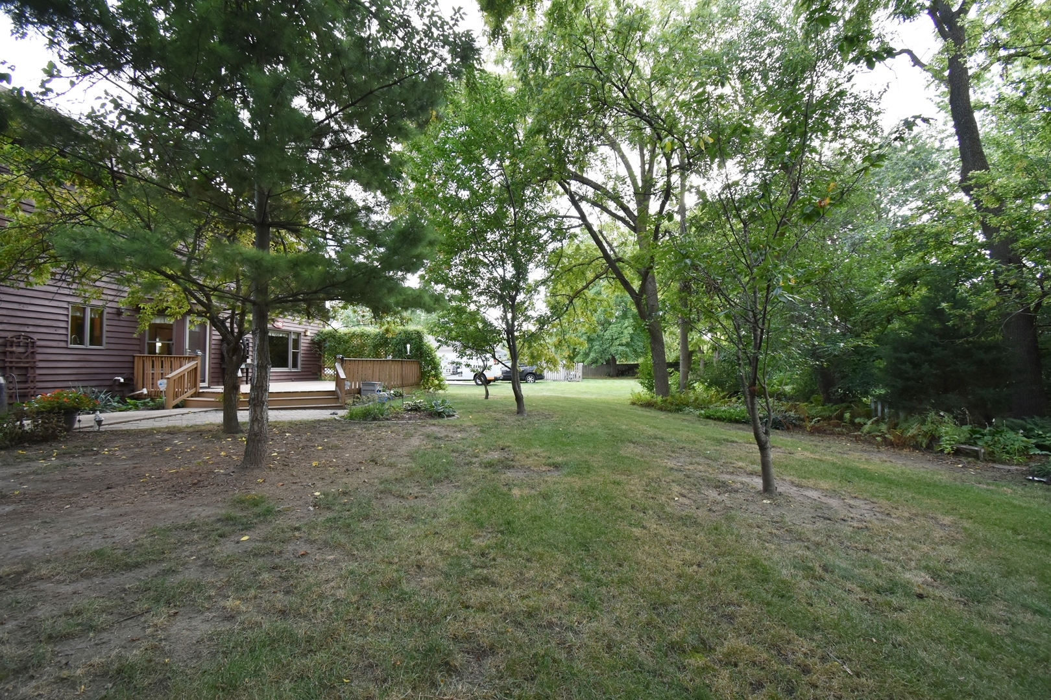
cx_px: 526
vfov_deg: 77.3
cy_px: 350
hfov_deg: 100.4
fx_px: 438
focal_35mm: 15
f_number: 5.6
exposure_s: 1/125
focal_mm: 10
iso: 400
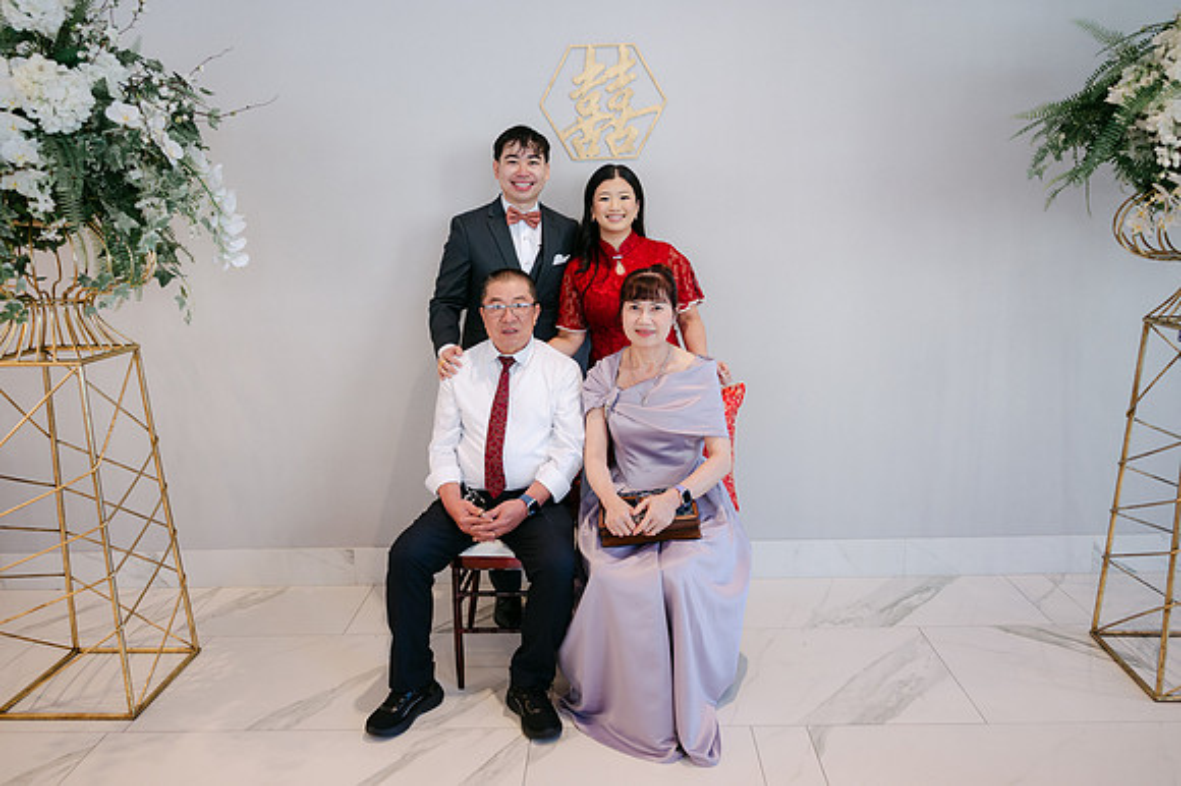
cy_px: 393
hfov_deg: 65.5
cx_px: 590
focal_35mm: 28
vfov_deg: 46.4
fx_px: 918
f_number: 4
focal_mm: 28
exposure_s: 1/100
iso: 800
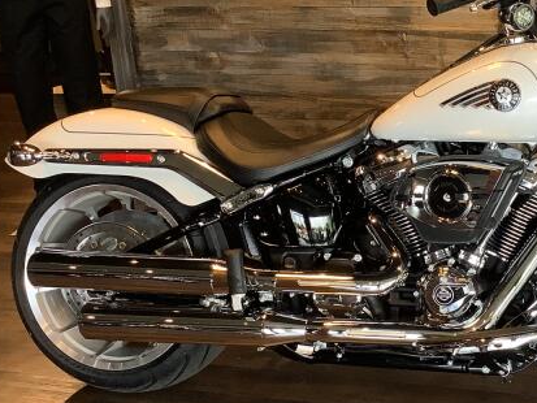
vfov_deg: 24.4
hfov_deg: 31.0
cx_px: 459
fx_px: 931
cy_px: 222
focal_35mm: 60
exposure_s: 1/100
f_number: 2.4
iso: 80
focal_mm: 3.3
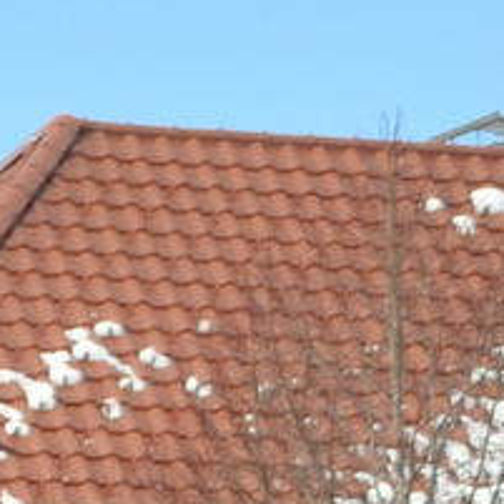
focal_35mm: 264
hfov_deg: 6.1
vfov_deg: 6.3
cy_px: 1190
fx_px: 4349
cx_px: -1048
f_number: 8
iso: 100
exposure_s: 1/200
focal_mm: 26
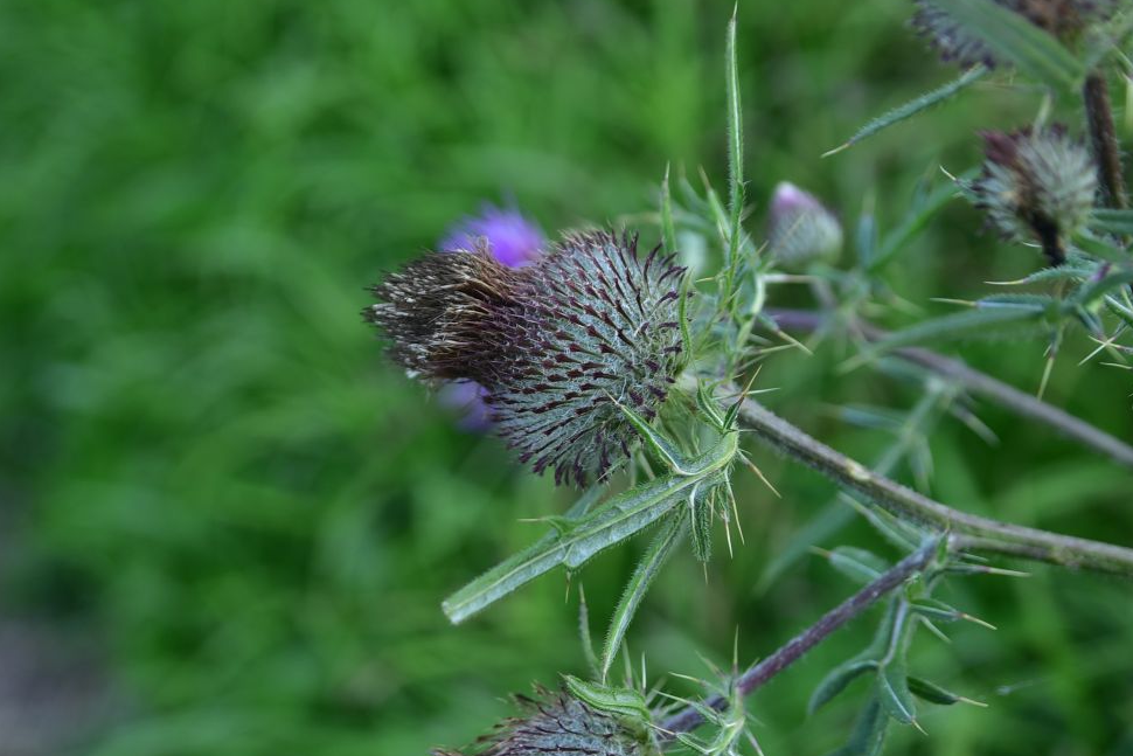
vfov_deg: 20.3
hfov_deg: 30.1
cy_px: 418
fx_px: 2109
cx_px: 586
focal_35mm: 67
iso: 200
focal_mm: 50
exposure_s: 1/125
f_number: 4
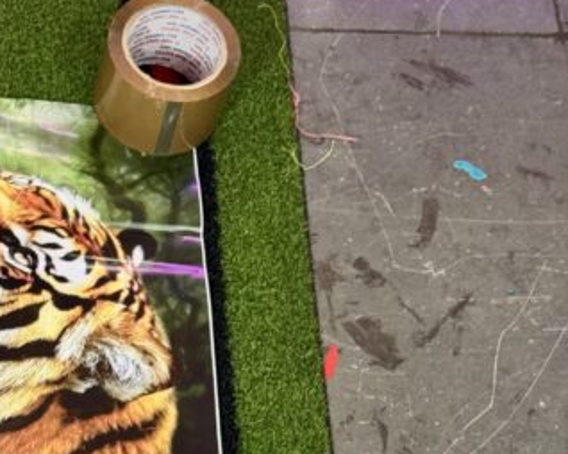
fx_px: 1982
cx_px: 34
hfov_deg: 16.1
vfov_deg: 12.7
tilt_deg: -63.8
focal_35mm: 118
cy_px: 545
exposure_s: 1/50
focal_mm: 6.76
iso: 100
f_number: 1.78
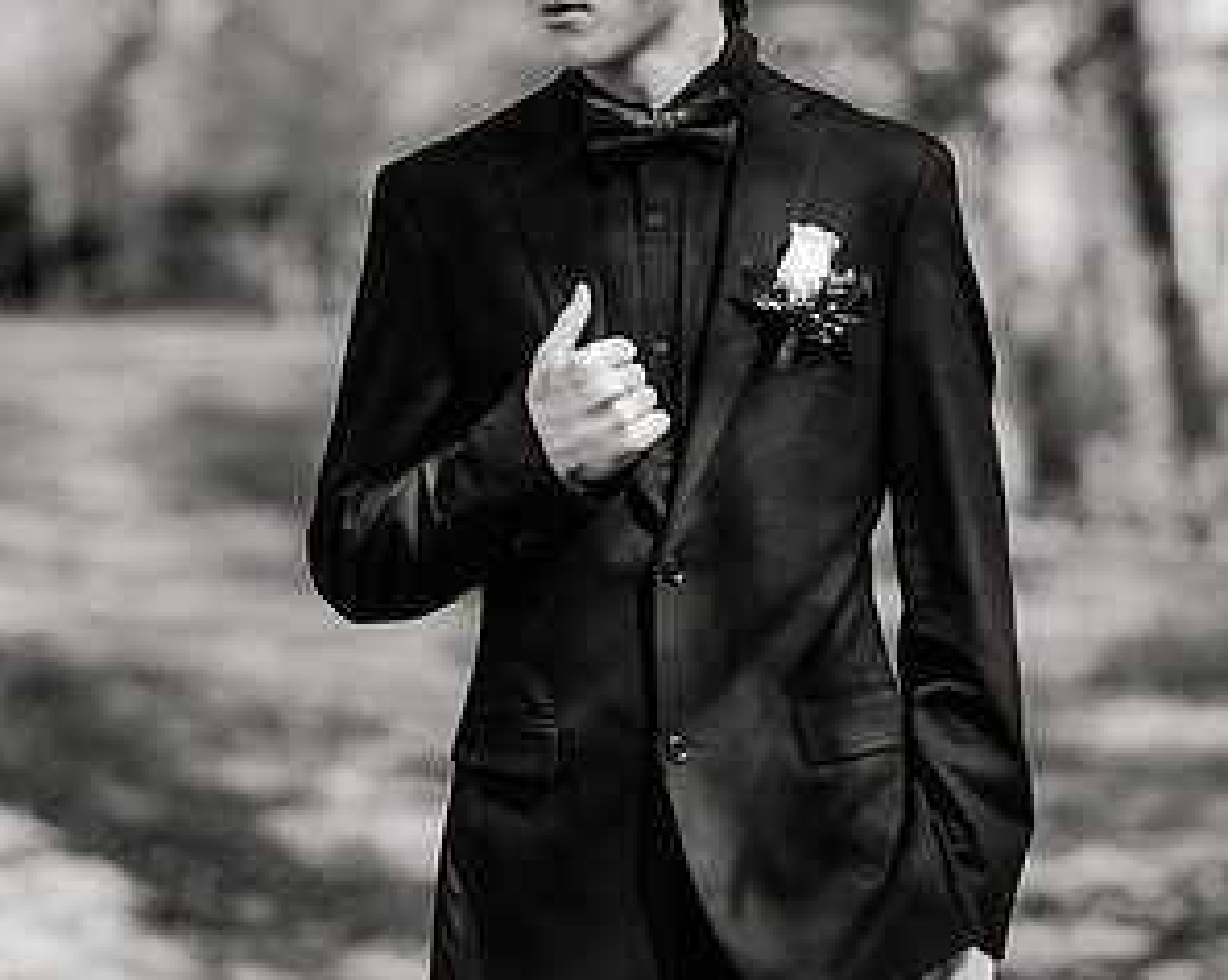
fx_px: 4393
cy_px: 302
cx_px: 612
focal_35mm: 121
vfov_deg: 12.7
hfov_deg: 15.9
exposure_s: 1/640
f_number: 2
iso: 100
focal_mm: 85
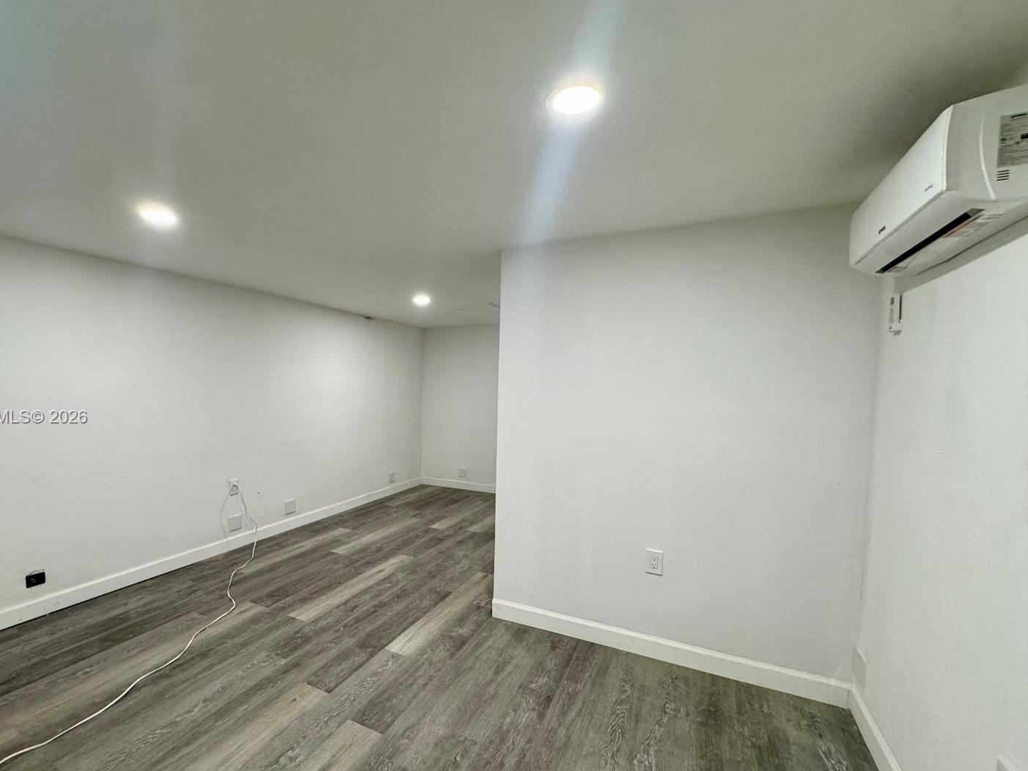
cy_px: 418
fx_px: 475
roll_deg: -0.6
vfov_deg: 77.9
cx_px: 446
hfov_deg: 94.0
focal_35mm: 16
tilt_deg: -3.9
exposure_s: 1/120
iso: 320
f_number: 2.2
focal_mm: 2.22
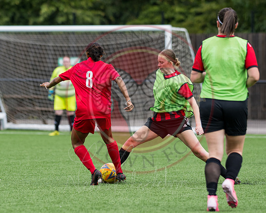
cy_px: 131
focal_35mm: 334
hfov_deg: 5.8
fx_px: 2629
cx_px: 114
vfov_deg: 4.6
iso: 200
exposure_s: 1/5000
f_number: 2.1
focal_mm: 135
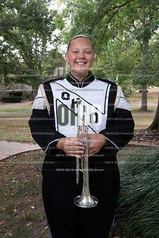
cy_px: 119
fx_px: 291
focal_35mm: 44
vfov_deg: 44.5
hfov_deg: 30.5
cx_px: 80
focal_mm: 44
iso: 800
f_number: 8
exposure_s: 1/100
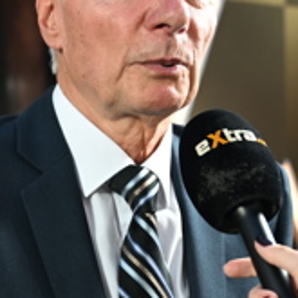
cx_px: 92
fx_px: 1020
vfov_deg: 16.5
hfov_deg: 16.6
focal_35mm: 105
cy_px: 229
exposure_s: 1/250
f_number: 2.8
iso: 1000
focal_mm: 29.5
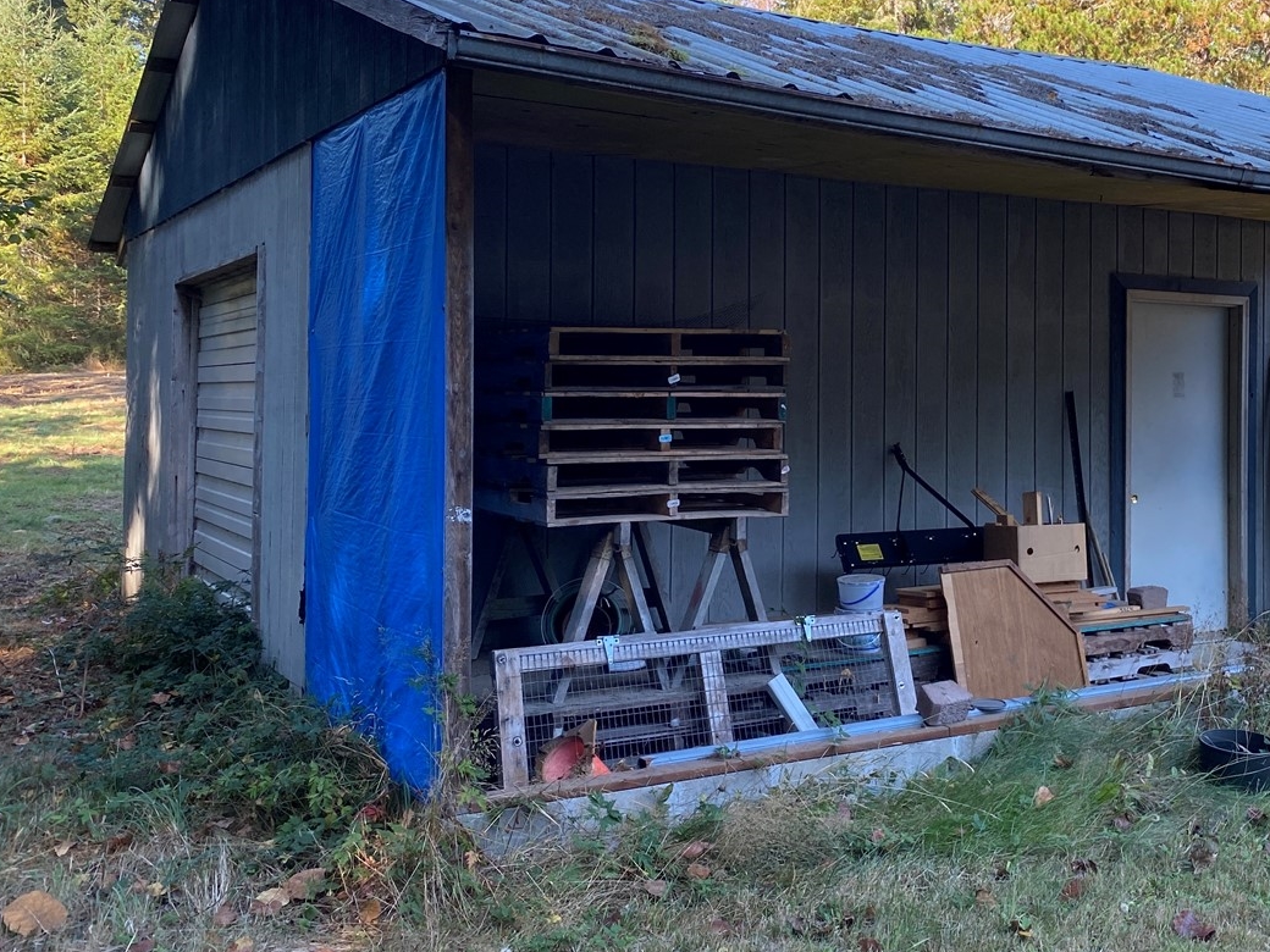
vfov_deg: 35.8
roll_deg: +0.6
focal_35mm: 40
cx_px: 862
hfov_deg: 46.0
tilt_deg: -0.4
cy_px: 364
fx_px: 1468
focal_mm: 4.25
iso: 32
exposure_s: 1/251
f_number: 1.8
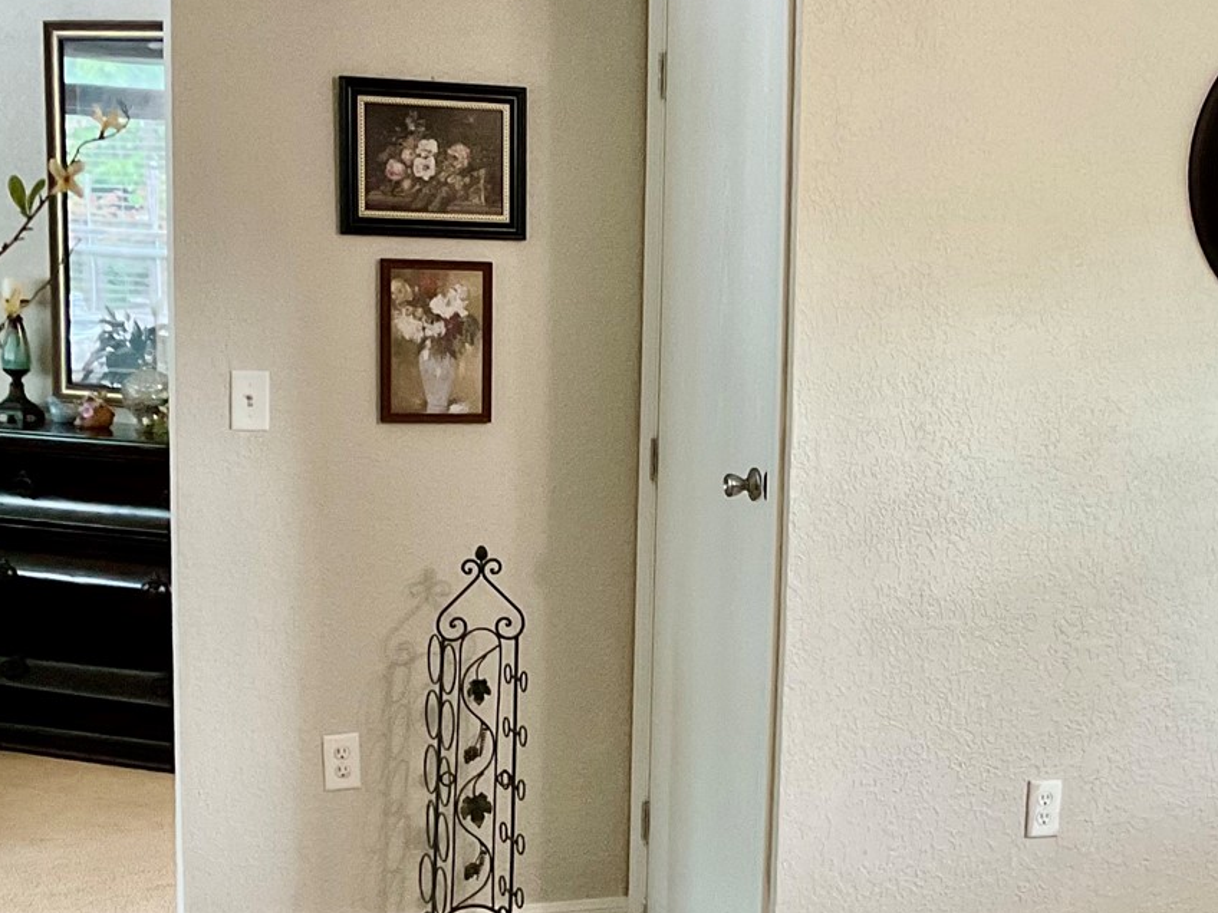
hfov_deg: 27.6
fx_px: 2463
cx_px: 810
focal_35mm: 70
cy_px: 668
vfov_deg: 20.9
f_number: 1.8
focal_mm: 3
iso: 250
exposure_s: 1/60
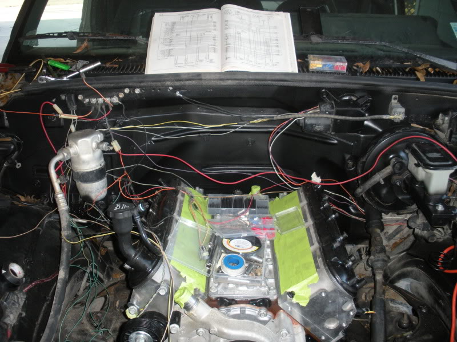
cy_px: 171
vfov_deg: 39.7
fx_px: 475
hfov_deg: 51.4
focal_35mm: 36
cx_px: 228
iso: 194
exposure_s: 1/60
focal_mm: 6.3
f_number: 3.5
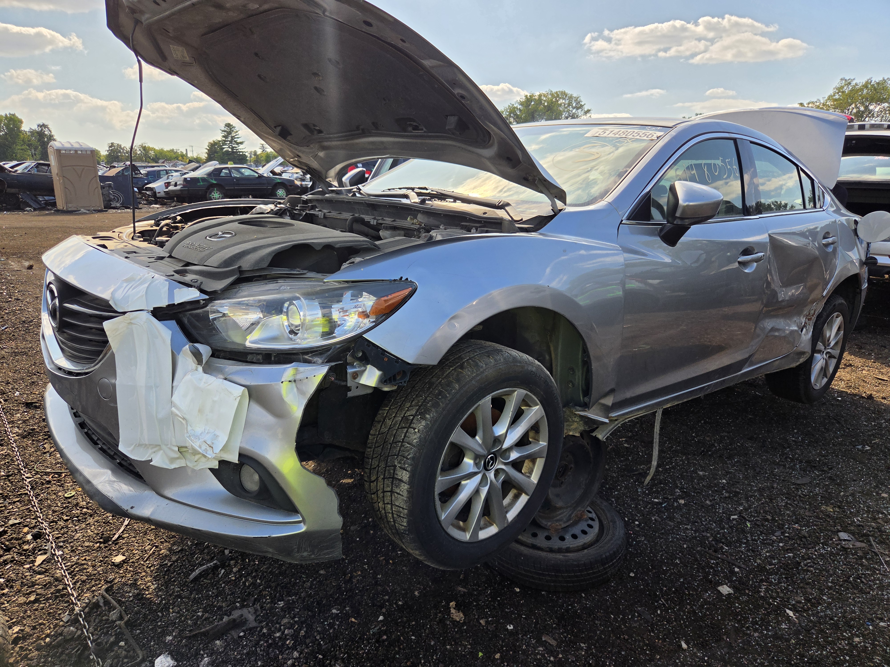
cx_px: 445
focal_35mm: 23
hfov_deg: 73.9
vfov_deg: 58.9
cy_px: 334
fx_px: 591
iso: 80
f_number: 1.8
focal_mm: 5.4
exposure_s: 1/4661
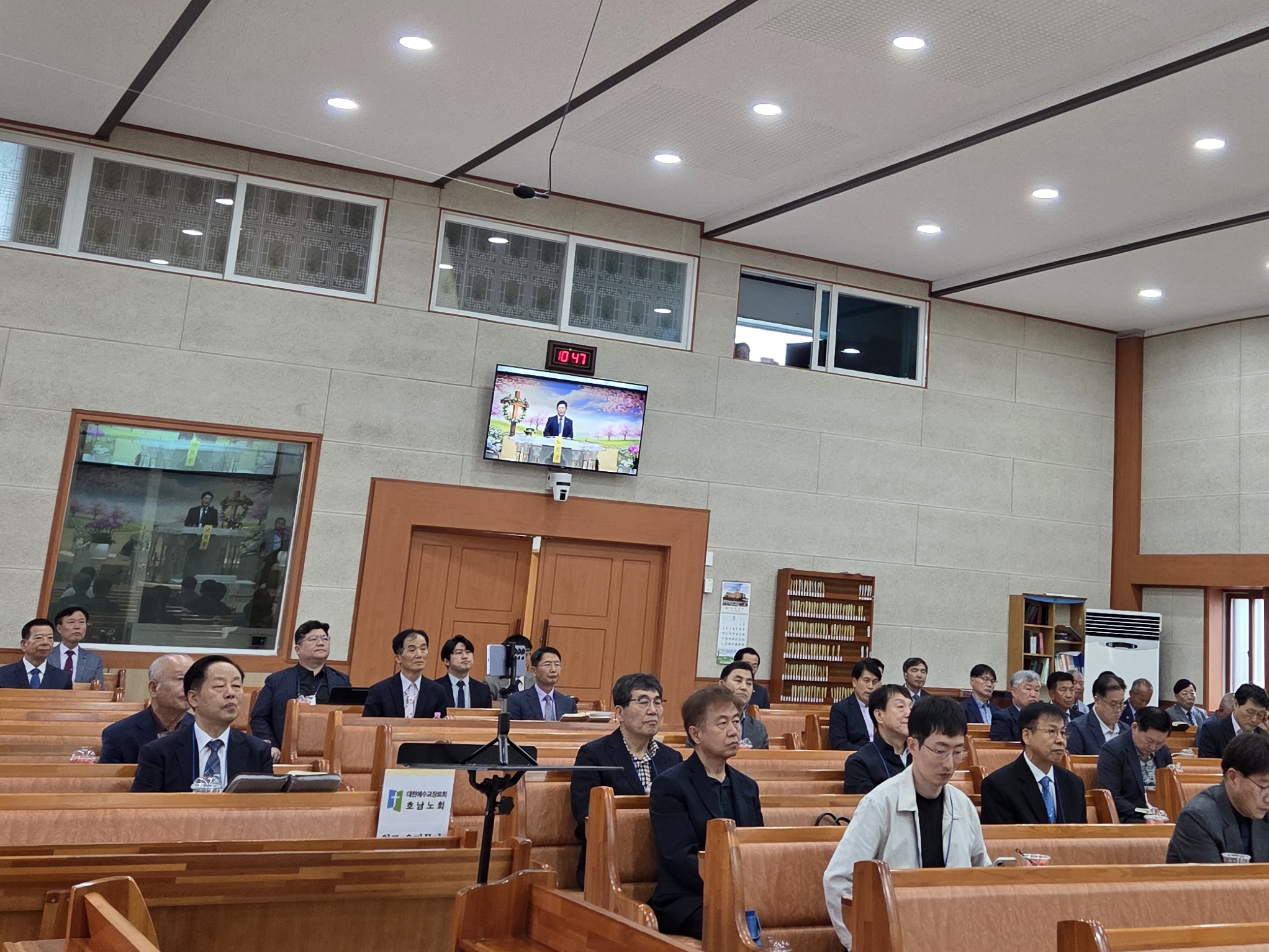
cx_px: 859
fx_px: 1650
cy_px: 253
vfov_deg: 31.7
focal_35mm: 45
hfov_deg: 41.5
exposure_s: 1/120
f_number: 1.8
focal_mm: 5.4
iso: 200
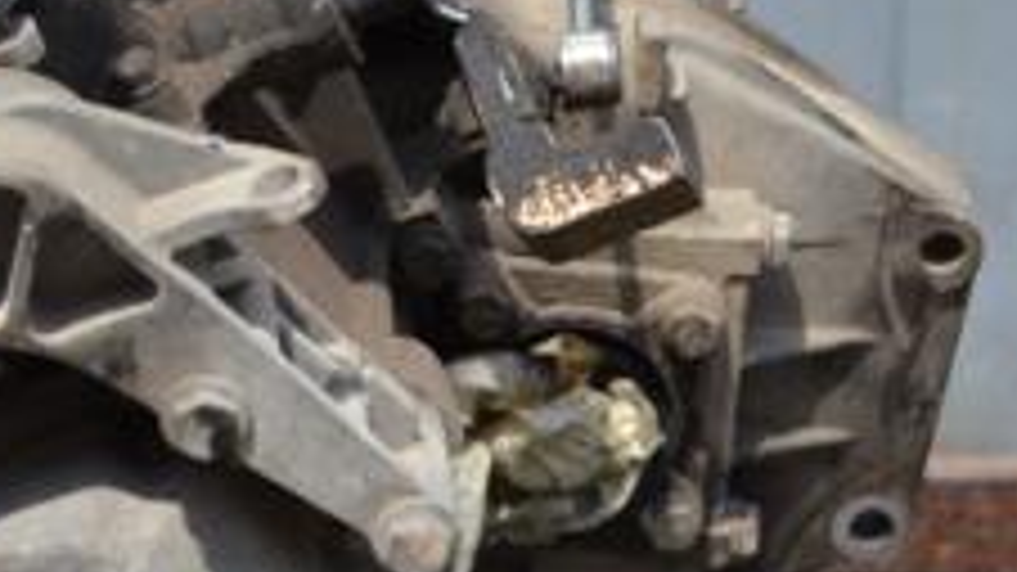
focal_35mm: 229
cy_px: 117
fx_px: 6184
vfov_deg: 5.3
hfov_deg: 9.4
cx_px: 135
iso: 100
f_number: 6.3
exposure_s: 1/160
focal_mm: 55
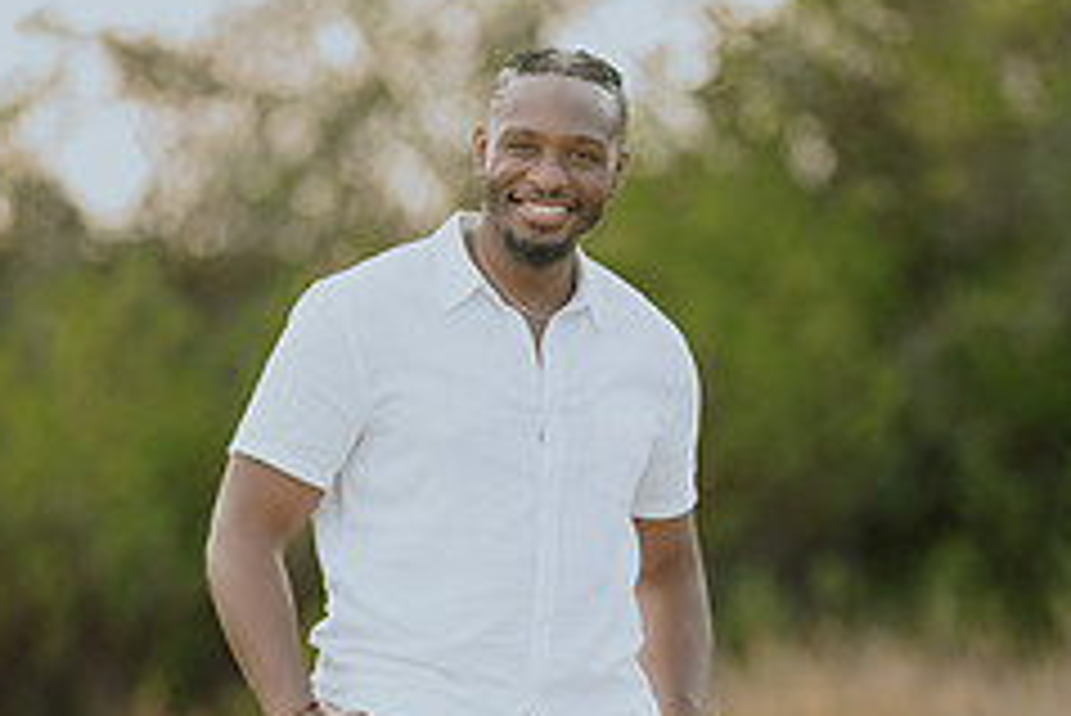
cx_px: 544
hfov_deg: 8.1
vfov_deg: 5.4
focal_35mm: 255
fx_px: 7591
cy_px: 698
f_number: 1.8
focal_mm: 135
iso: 50
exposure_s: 1/320
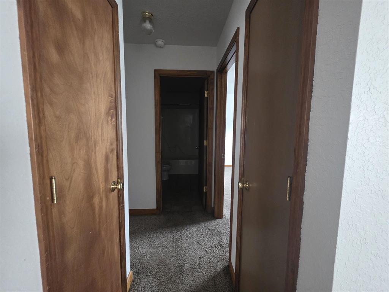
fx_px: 146
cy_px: 146
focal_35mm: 13
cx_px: 194
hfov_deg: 106.2
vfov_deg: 89.9
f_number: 1.9
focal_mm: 2.2
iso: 640
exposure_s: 1/60
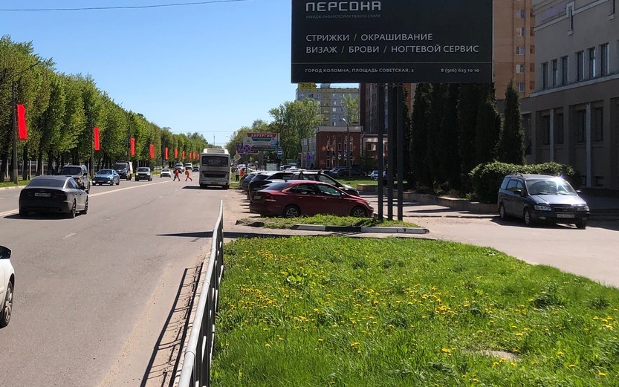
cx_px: 56
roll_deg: -2.3
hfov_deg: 33.7
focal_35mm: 57
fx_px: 962
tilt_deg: +3.2
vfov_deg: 22.7
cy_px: 127
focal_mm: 3.99
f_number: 1.8
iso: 20
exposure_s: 1/2525
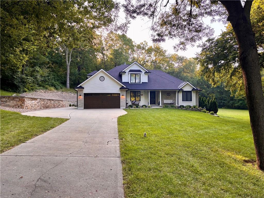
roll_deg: +0.4
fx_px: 198
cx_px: 132
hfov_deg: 67.3
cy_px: 99
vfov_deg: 53.1
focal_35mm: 26
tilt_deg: +0.5
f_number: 1.6
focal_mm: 5.96
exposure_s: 1/224
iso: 50
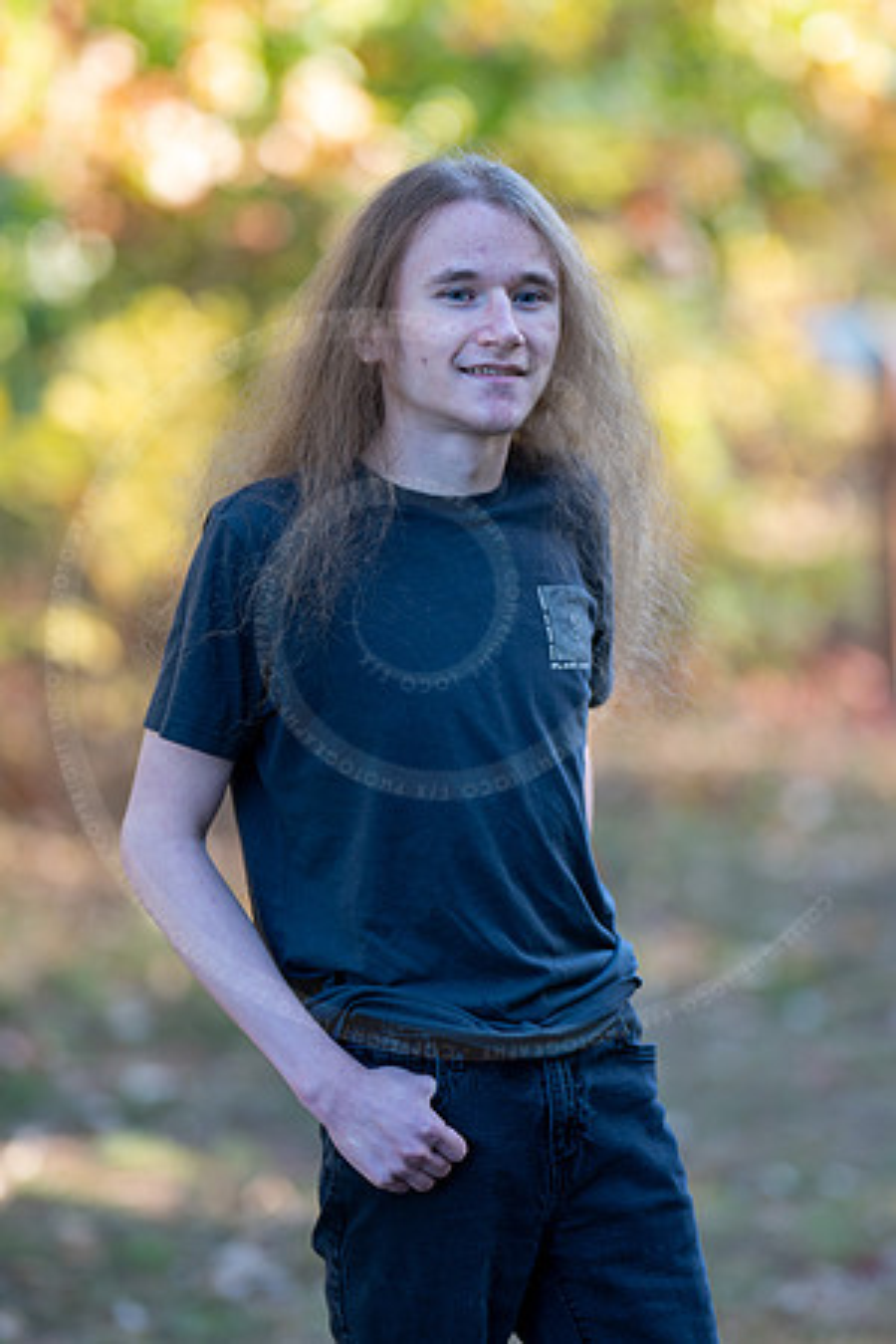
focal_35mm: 127
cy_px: 672
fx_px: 4741
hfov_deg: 10.8
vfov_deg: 16.1
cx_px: 448
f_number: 1.2
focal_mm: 85
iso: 200
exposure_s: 1/640
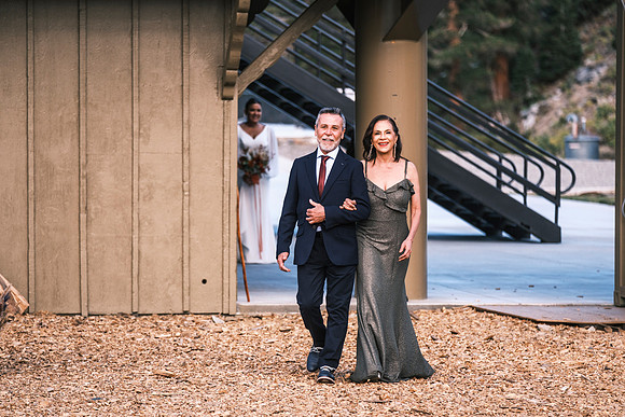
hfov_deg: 10.6
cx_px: 312
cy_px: 208
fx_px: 3369
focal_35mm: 194
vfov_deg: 7.1
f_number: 2.8
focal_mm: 129.2
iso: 400
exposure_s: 1/800
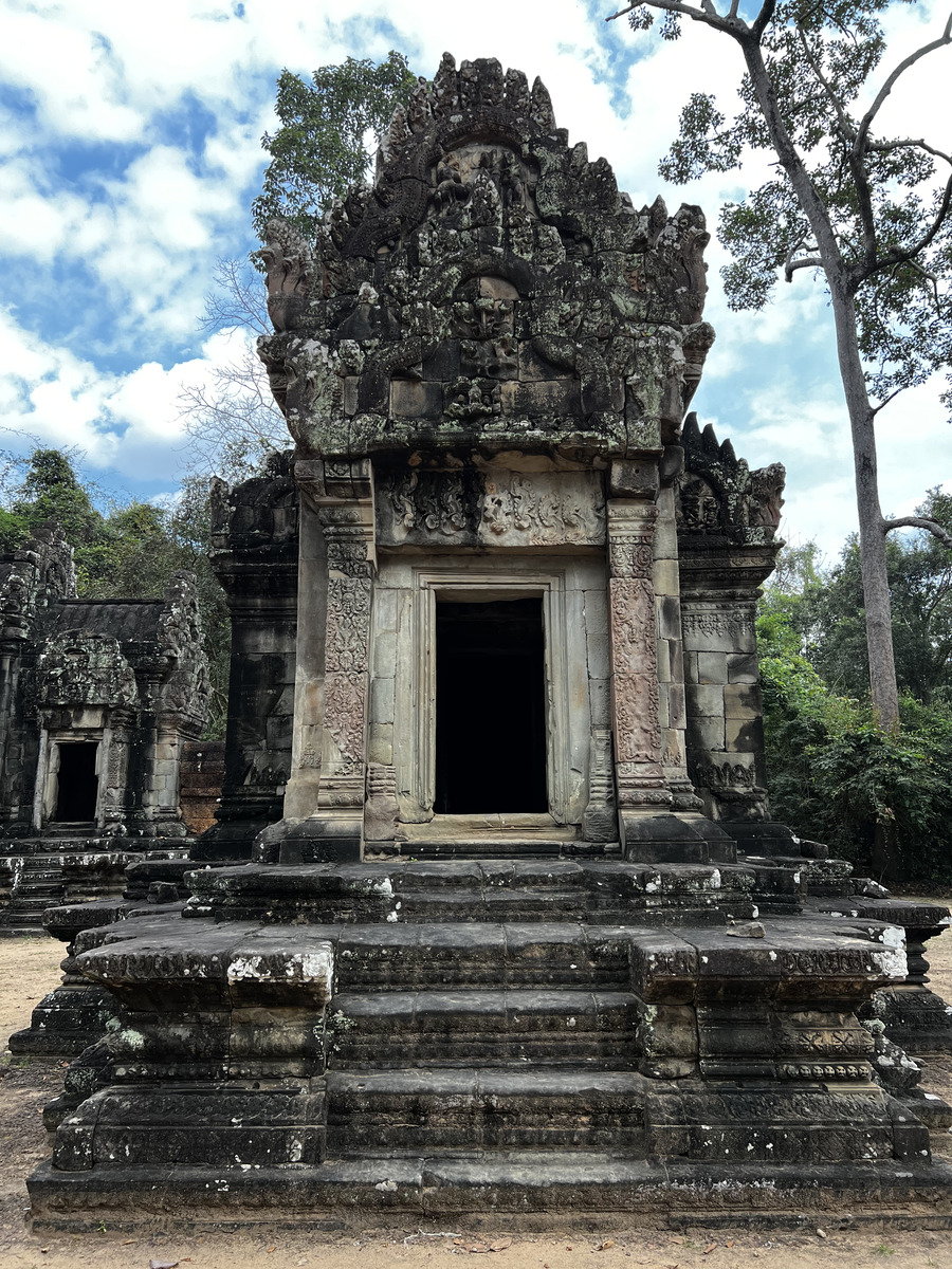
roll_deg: +0.6
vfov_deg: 67.3
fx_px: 953
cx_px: 476
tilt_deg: +11.4
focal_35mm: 26
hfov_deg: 53.1
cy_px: 634
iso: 50
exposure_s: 1/581
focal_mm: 5.7
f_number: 1.5
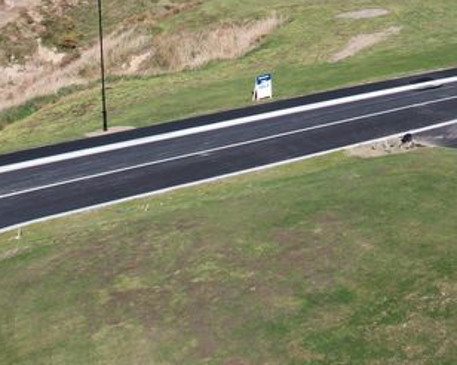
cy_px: -228
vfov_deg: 15.8
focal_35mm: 87
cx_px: 647
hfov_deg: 19.6
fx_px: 1176
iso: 100
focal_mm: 8.38
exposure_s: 1/2000
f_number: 2.8
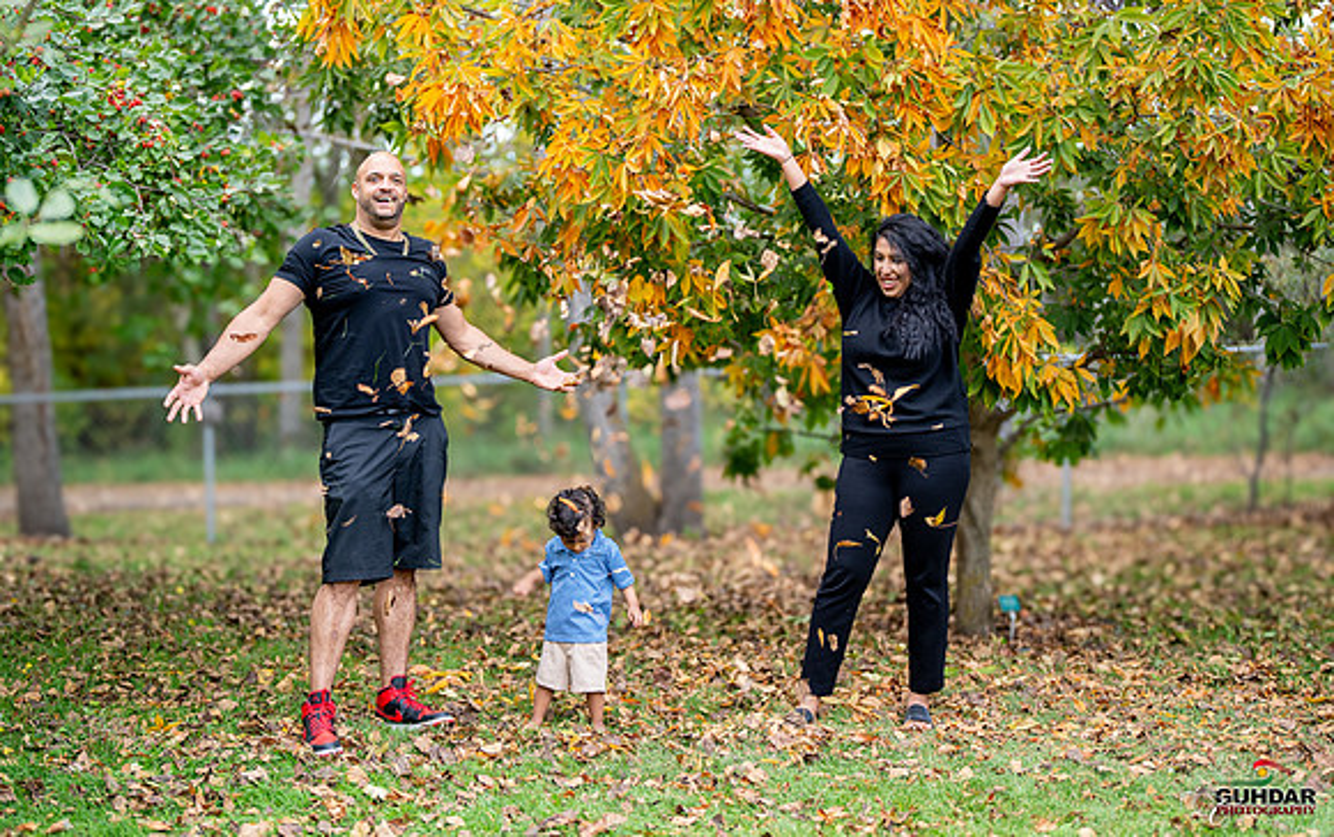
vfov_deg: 23.0
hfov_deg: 35.9
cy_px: 343
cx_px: 593
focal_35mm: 57
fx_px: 2059
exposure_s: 1/400
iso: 320
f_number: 1.4
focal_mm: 50
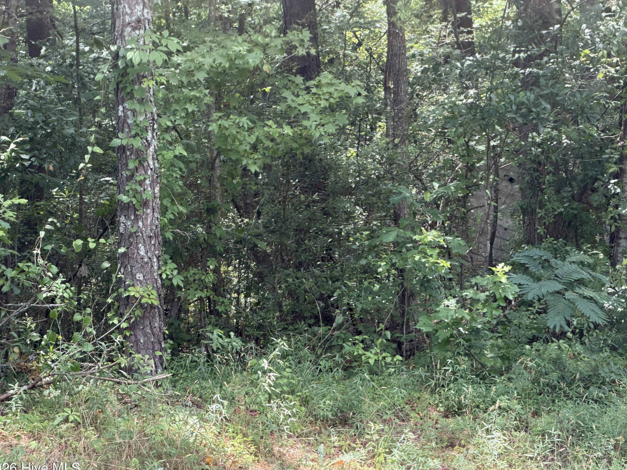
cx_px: 304
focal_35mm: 105
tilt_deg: -3.8
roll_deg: +3.7
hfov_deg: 18.7
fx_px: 1902
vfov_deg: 14.1
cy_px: 244
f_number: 2.8
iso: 100
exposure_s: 1/121
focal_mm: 16.89
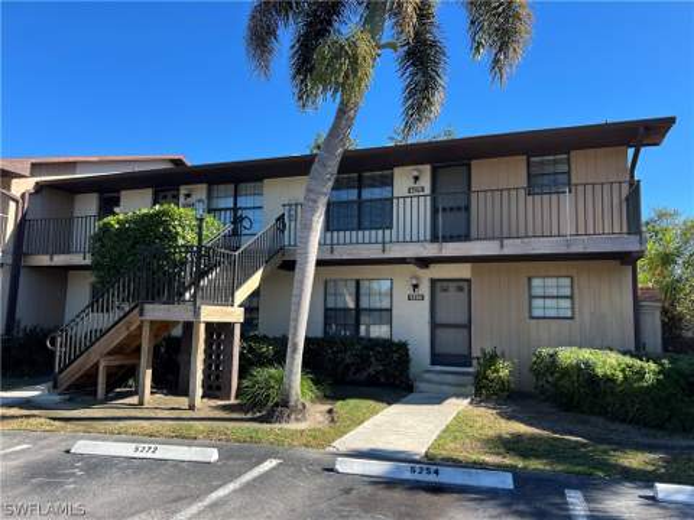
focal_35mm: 26
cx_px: 347
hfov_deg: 67.3
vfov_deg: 53.1
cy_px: 260
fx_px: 521
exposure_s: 1/1669
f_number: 1.5
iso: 50
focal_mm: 5.7
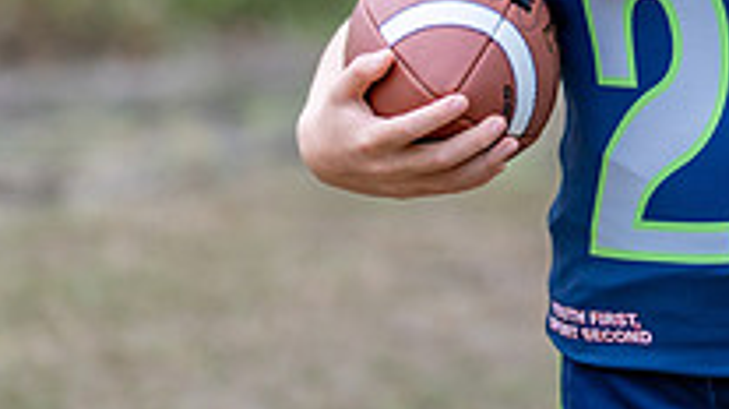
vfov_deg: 6.9
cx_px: 791
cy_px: -85
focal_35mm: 175
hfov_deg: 12.1
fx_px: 3380
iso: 100
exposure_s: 1/500
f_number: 1.2
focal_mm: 50
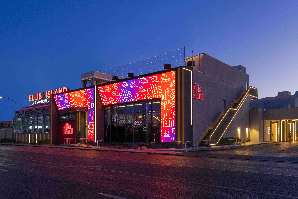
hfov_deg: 63.7
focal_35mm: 29
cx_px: 149
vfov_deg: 45.0
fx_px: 240
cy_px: 100
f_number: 10
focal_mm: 29
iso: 640
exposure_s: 1/10
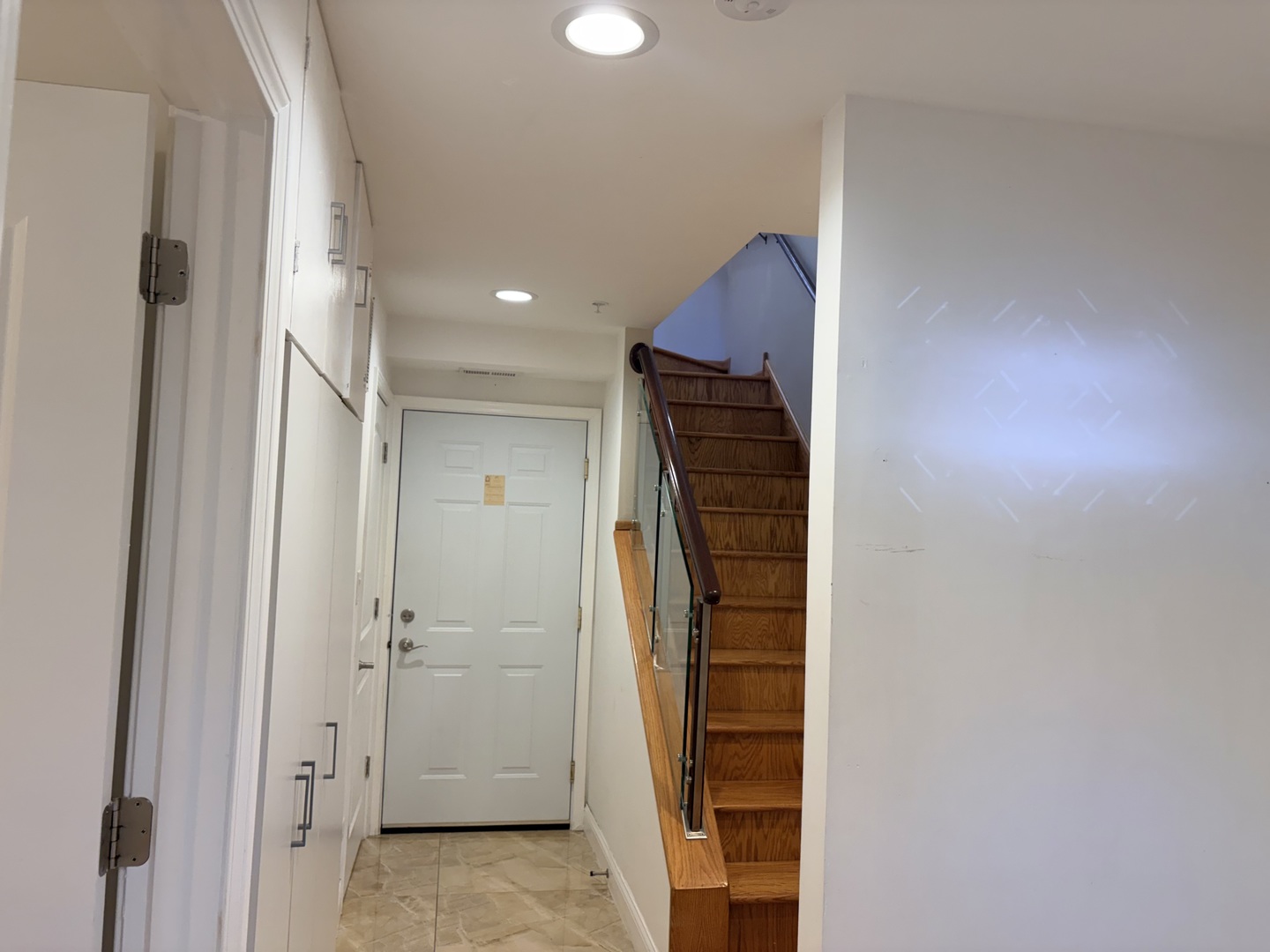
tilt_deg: +3.6
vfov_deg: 53.1
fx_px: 954
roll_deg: -1.7
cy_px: 476
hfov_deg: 67.3
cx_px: 635
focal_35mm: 26
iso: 125
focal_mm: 5.96
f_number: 1.6
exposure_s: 1/120
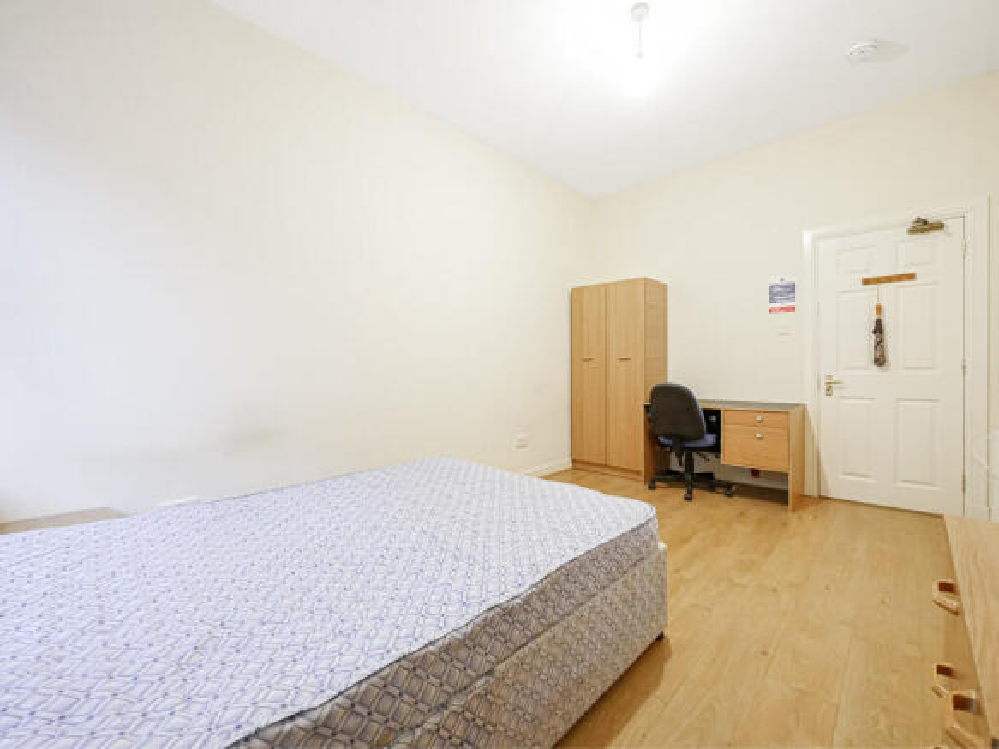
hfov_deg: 102.1
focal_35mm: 14
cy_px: 374
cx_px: 500
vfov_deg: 85.7
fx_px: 404
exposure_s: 1/25
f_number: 4
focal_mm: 7
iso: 3200
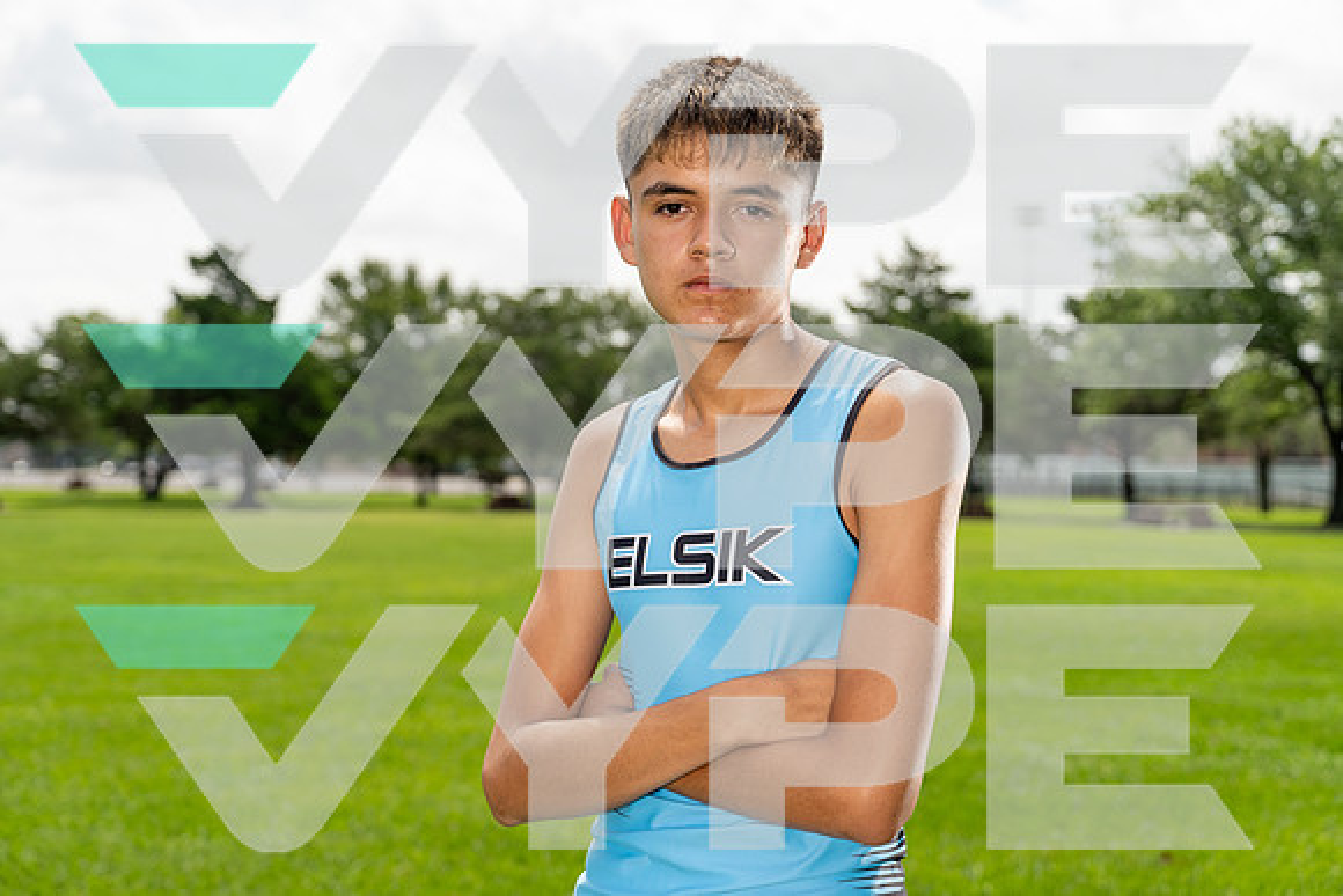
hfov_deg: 38.2
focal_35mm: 52
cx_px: 672
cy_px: 448
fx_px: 1940
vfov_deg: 26.0
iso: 250
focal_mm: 52
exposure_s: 1/1600
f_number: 4
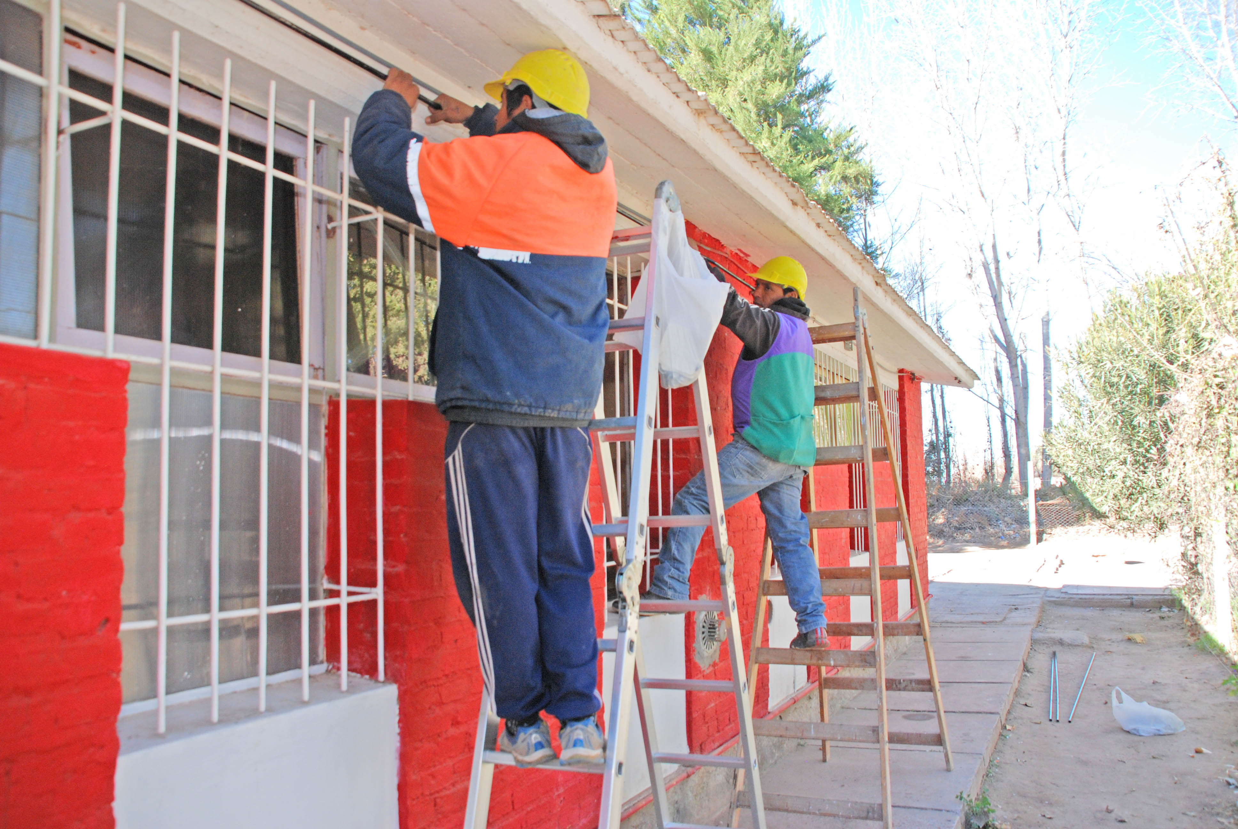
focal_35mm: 27
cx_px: 619
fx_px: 930
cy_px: 414
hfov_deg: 67.3
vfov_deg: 48.0
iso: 400
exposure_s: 1/250
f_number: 5.6
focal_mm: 18
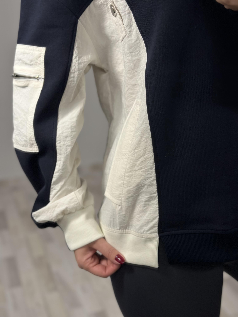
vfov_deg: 39.7
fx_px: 440
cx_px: 119
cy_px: 158
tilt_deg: -43.4
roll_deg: +9.6
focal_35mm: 48
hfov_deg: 30.3
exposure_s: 1/100
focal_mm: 6.86
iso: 80
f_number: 1.78
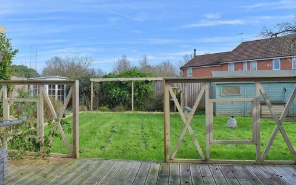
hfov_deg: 53.3
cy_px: 91
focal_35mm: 36
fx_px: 290
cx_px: 108
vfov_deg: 35.3
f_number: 8
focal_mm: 18
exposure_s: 1/250
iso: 110
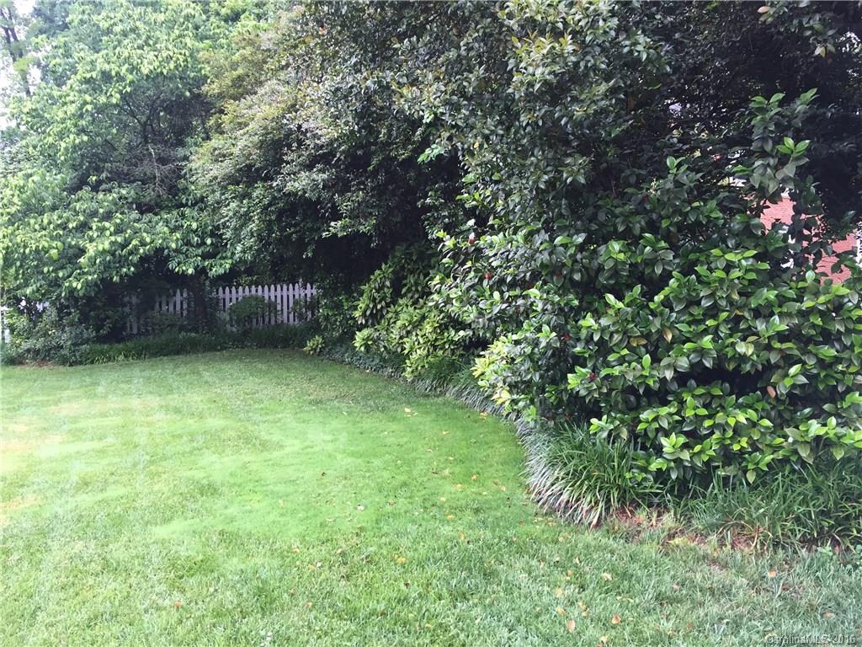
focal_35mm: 29
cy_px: 324
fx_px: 722
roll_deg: -1.8
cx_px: 431
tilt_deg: -2.9
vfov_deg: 48.2
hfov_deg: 61.7
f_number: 2.2
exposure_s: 1/40
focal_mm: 4.15
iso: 32
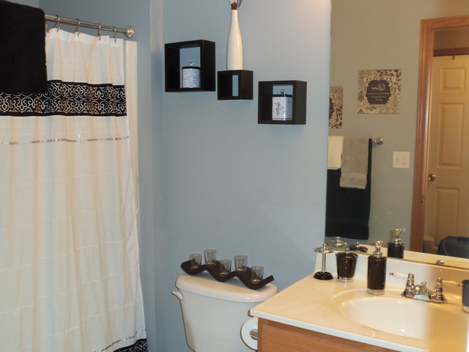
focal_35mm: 38
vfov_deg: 37.7
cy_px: 176
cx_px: 234
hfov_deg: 49.0
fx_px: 515
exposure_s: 1/30
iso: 100
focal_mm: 6.7
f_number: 3.7
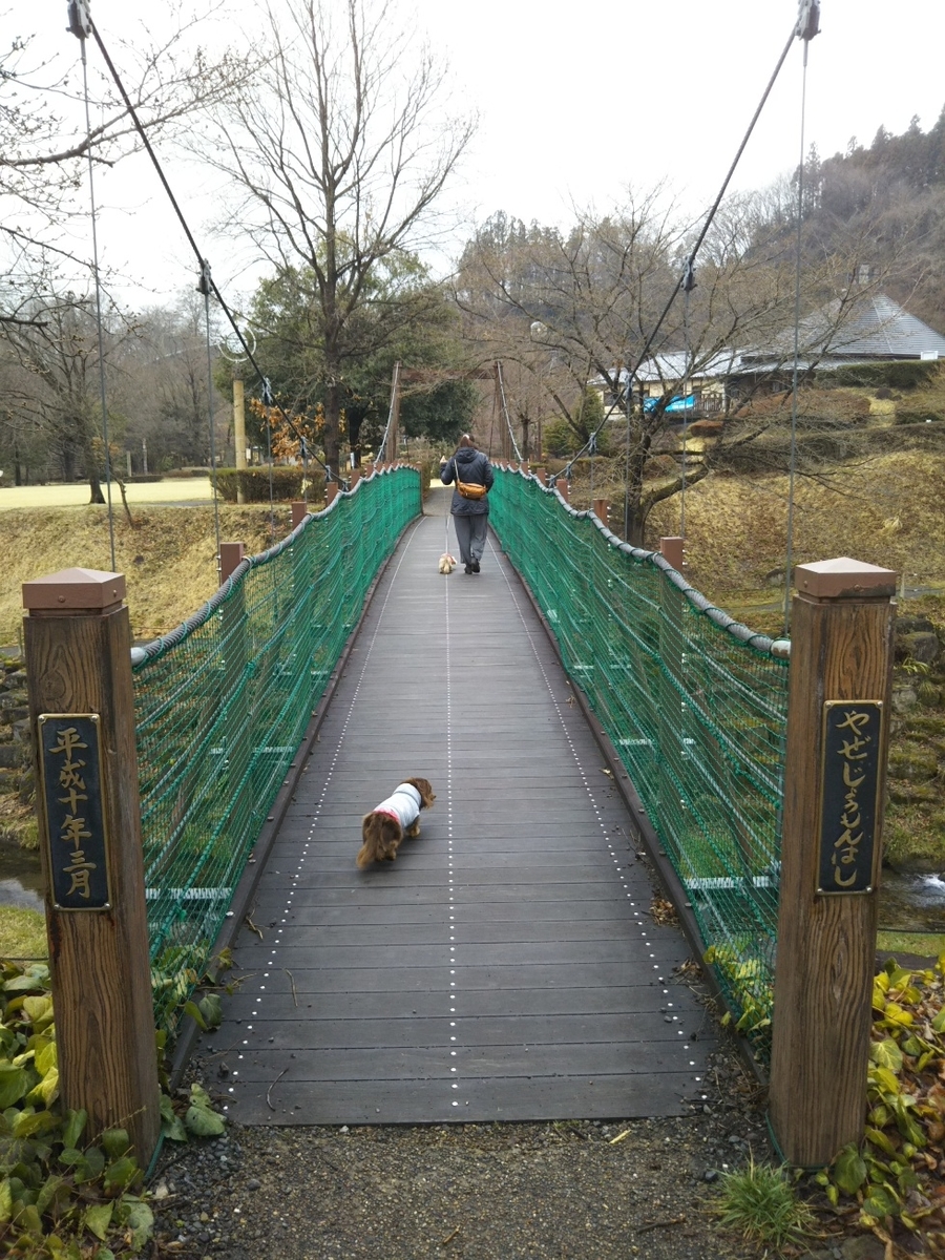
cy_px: 630
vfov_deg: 60.0
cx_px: 472
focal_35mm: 30
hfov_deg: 46.8
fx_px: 1092
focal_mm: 4
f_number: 2.2
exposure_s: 1/158
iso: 25
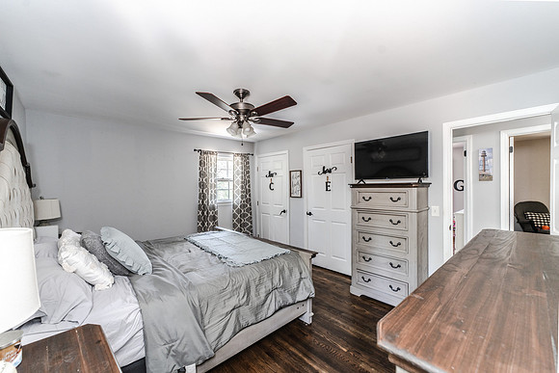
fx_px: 217
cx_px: 280
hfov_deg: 104.2
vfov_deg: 81.2
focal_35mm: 14
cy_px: 186
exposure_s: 1/15
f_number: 5.6
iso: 640
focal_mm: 14
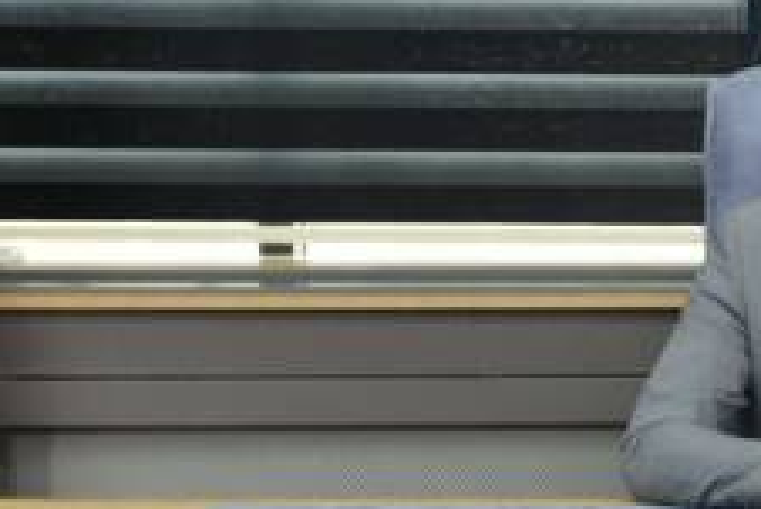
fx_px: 3257
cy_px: 627
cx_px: 933
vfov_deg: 8.8
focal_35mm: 154
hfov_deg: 13.0
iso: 1000
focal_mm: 29
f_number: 5.6
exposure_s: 1/60
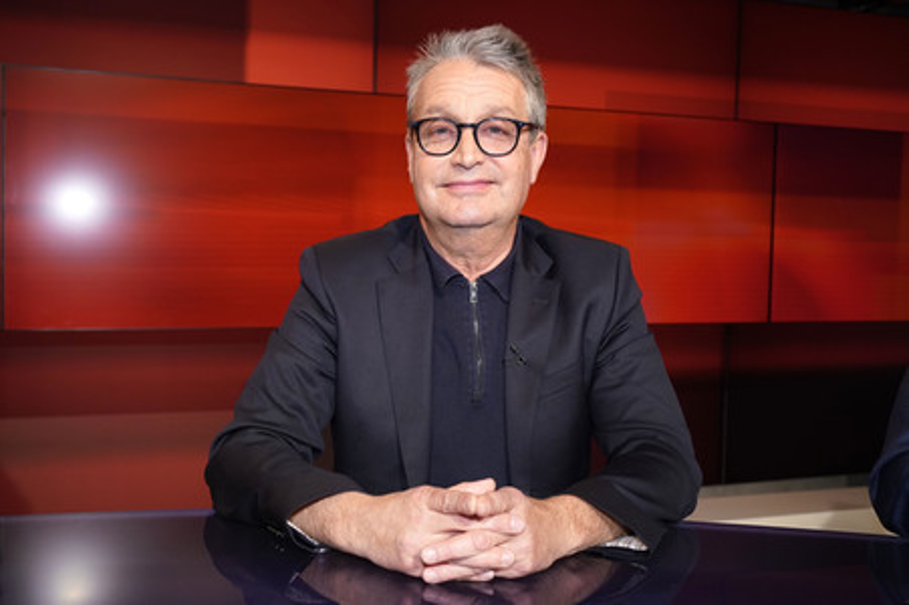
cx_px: 454
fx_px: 782
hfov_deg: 60.3
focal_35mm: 31
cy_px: 302
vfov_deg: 42.3
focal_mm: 31
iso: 1600
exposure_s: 1/125
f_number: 5
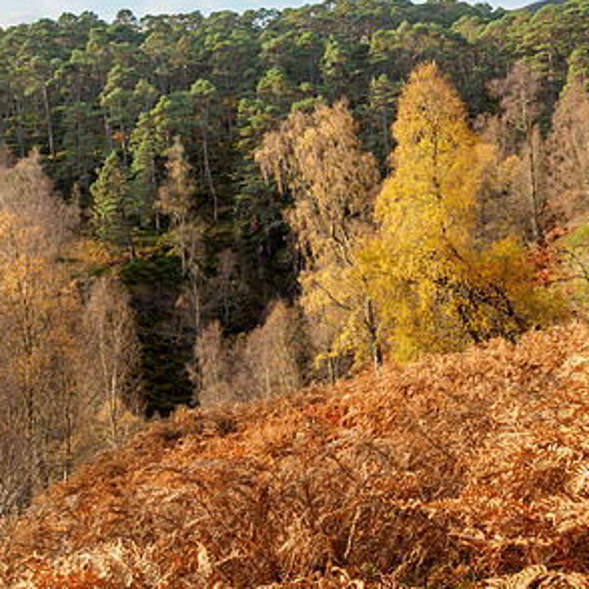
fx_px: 828
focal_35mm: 43
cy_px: 285
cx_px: 254
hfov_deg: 39.1
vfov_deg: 39.2
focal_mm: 12
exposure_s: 1/160
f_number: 5.6
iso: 200
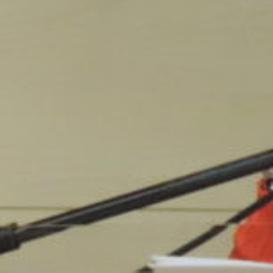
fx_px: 9851
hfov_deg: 1.6
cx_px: 415
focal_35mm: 1104
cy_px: 332
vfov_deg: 1.6
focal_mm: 33
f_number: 4.6
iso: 800
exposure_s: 1/25
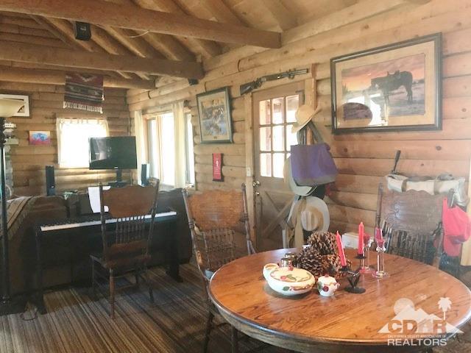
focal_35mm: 28
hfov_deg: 63.4
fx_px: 381
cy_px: 176
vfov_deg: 49.7
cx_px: 236
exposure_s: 1/24
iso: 200
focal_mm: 3.99
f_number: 1.8
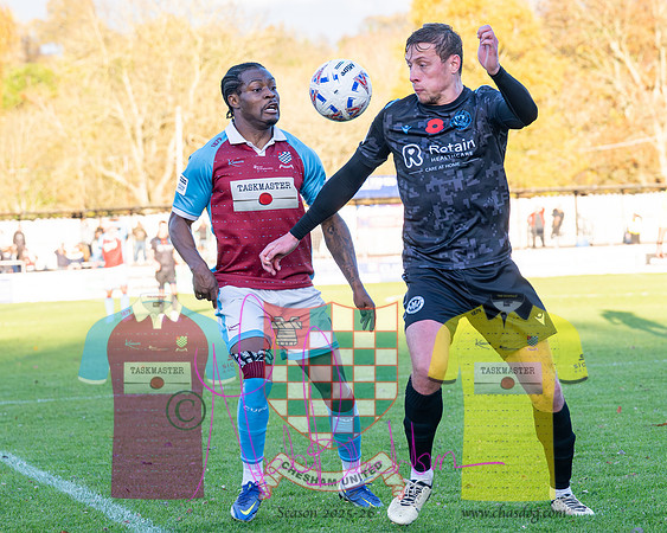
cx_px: 442
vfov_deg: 10.2
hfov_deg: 12.7
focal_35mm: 152
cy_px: 229
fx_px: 2997
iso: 800
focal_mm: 79
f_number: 4
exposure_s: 1/2000
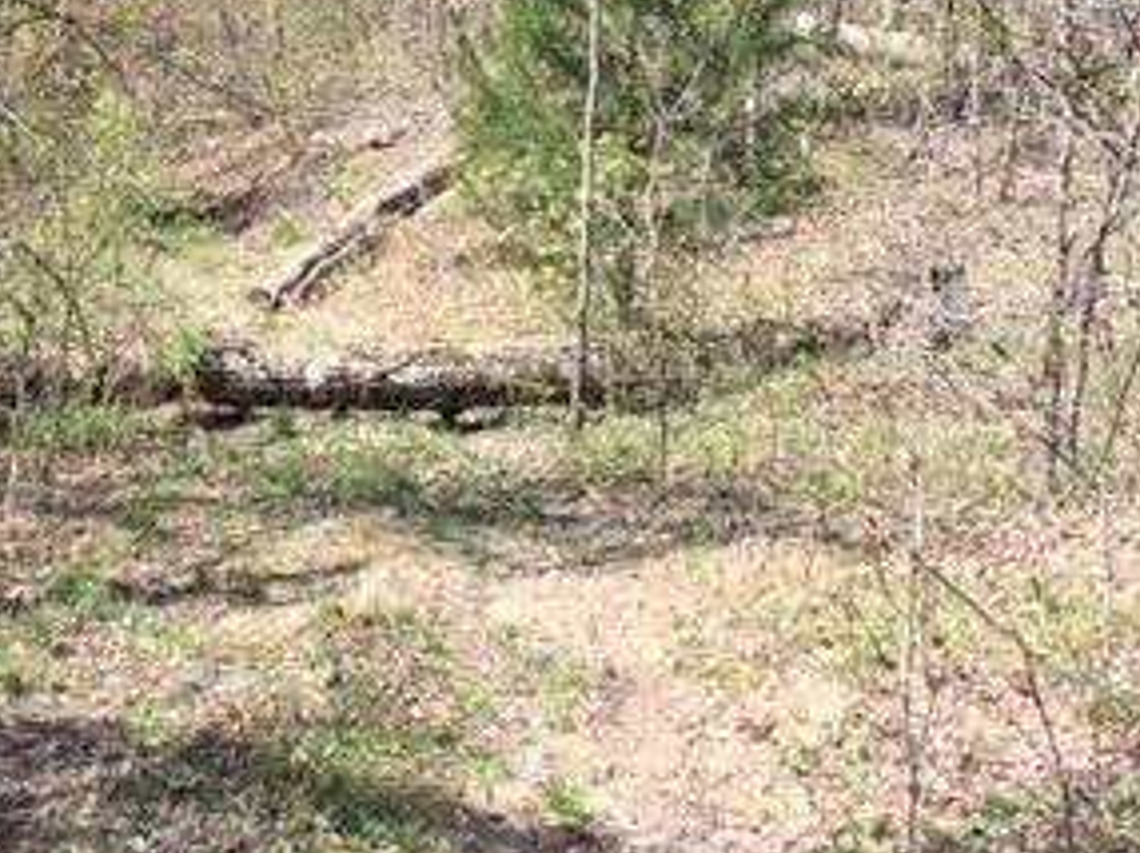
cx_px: 287
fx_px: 2139
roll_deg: -3.1
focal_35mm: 65
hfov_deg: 29.4
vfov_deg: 22.5
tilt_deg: -6.4
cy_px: 391
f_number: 2.2
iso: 32
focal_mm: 4.15
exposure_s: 1/746
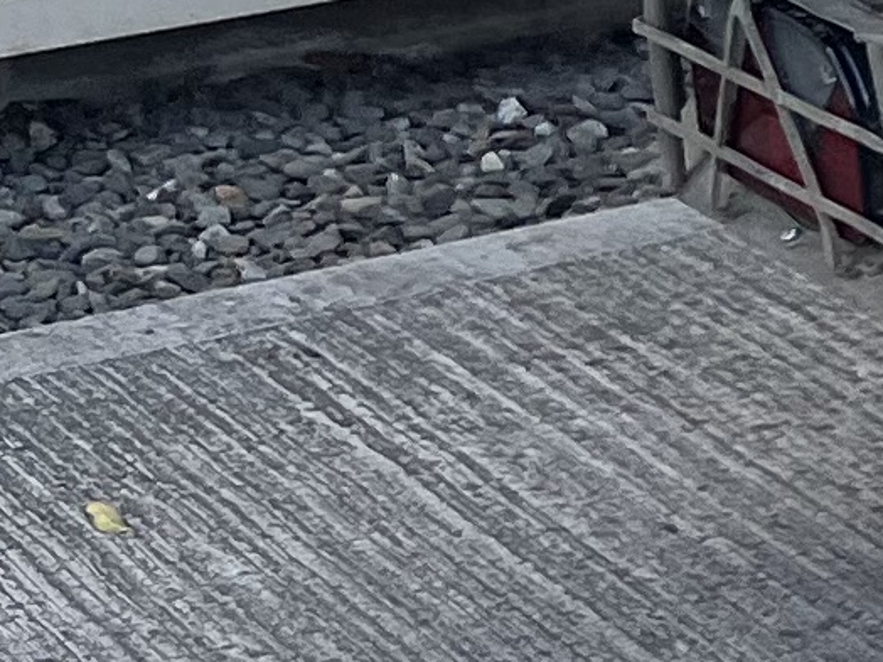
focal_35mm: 200
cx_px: 3325
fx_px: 5102
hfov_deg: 7.5
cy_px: -502
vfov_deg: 7.2
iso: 50
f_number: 1.6
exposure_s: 1/676
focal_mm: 5.1
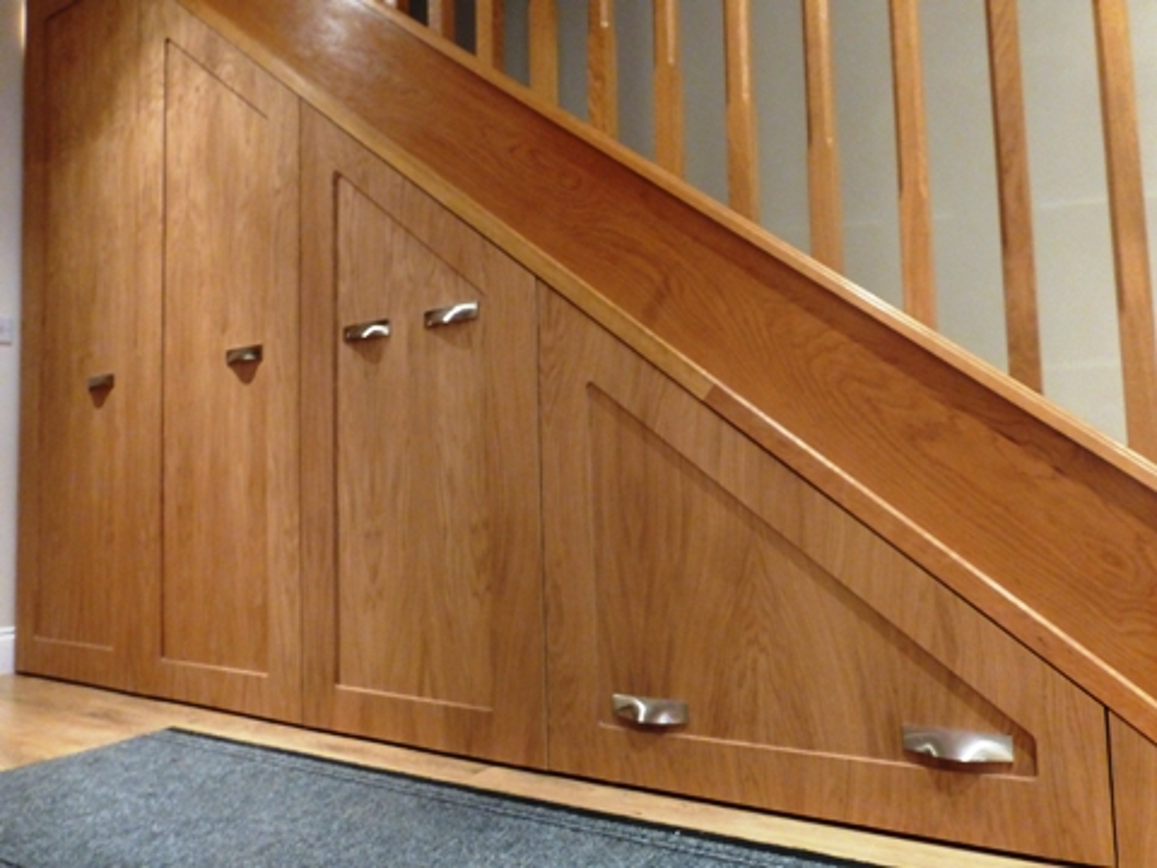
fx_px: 836
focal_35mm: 25
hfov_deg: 69.4
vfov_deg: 54.9
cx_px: 578
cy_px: 434
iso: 400
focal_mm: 4.3
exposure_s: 1/4
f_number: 3.3
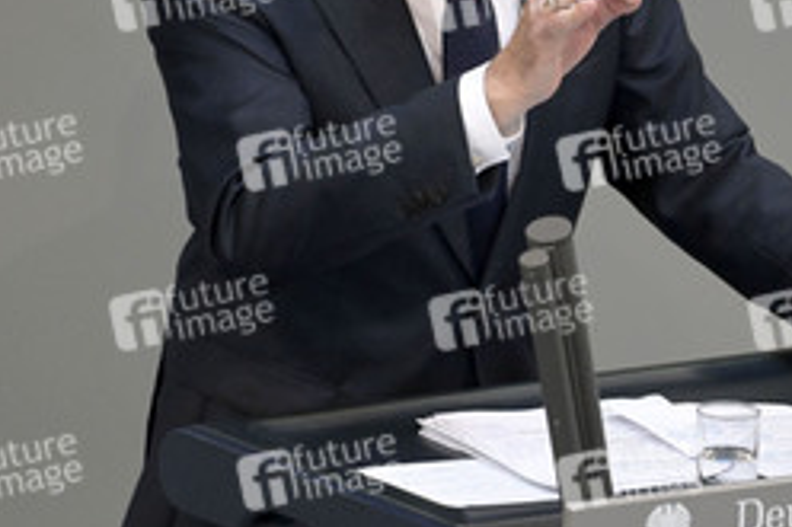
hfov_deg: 2.9
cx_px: 554
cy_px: 73
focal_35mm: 709
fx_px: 15587
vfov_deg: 1.9
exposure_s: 1/400
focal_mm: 390
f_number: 5.6
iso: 8000
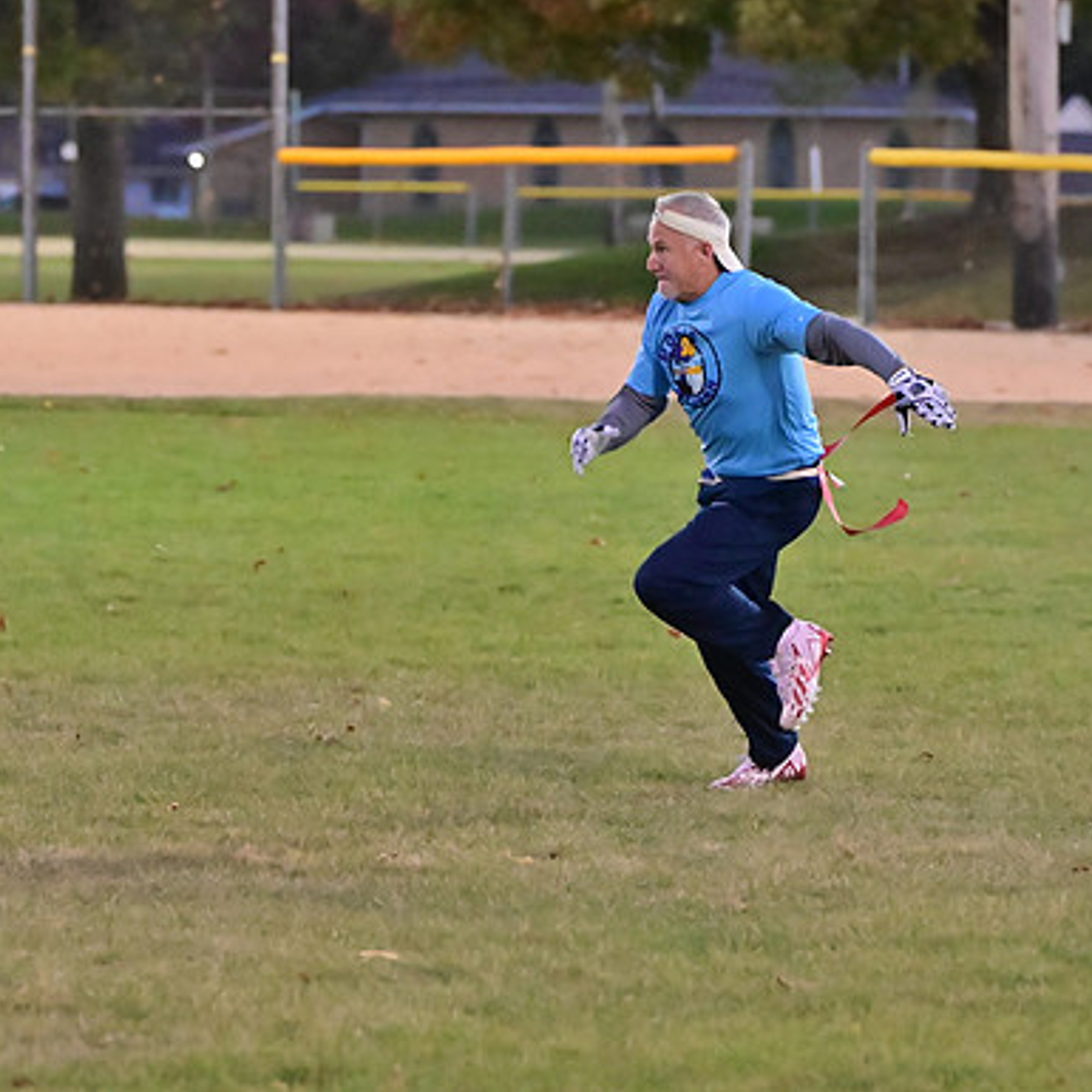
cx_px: 789
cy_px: 546
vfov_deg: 6.8
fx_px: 9244
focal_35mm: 259
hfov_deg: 6.8
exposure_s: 1/640
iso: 6400
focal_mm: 135
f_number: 4
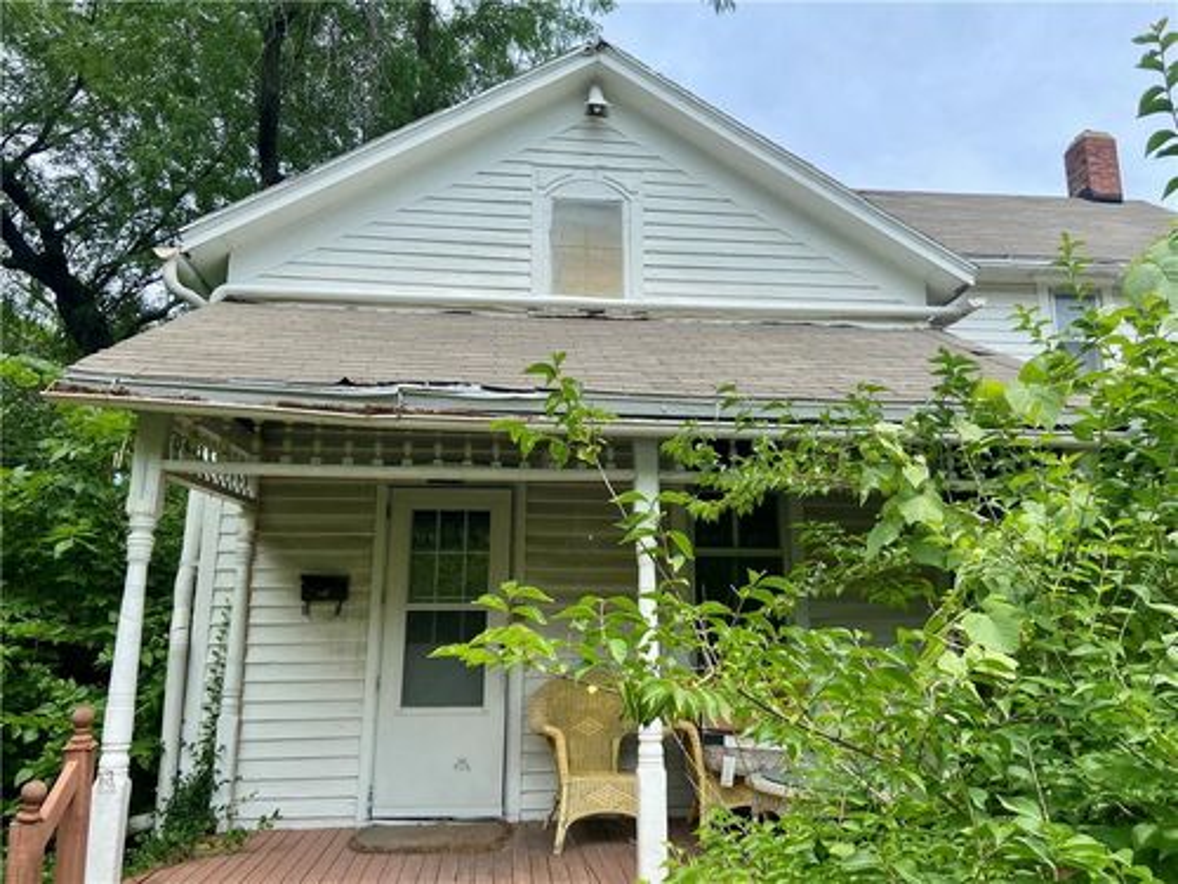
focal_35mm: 26
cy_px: 442
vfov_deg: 53.1
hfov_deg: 67.3
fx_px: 885
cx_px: 589
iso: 32
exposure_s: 1/1464
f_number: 1.8
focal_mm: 4.25
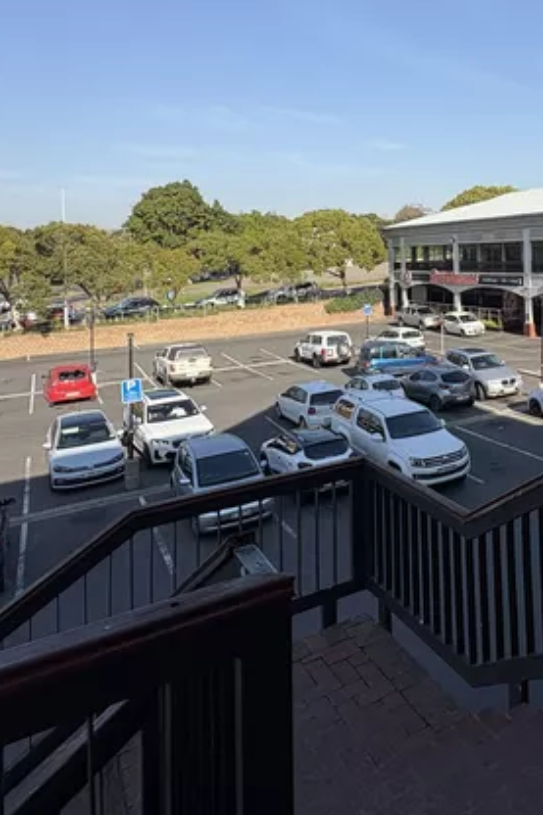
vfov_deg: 63.1
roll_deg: +1.6
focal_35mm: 28
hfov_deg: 43.0
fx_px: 634
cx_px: 474
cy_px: 245
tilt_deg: +1.5
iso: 40
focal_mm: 2.22
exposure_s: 1/1323
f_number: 2.2
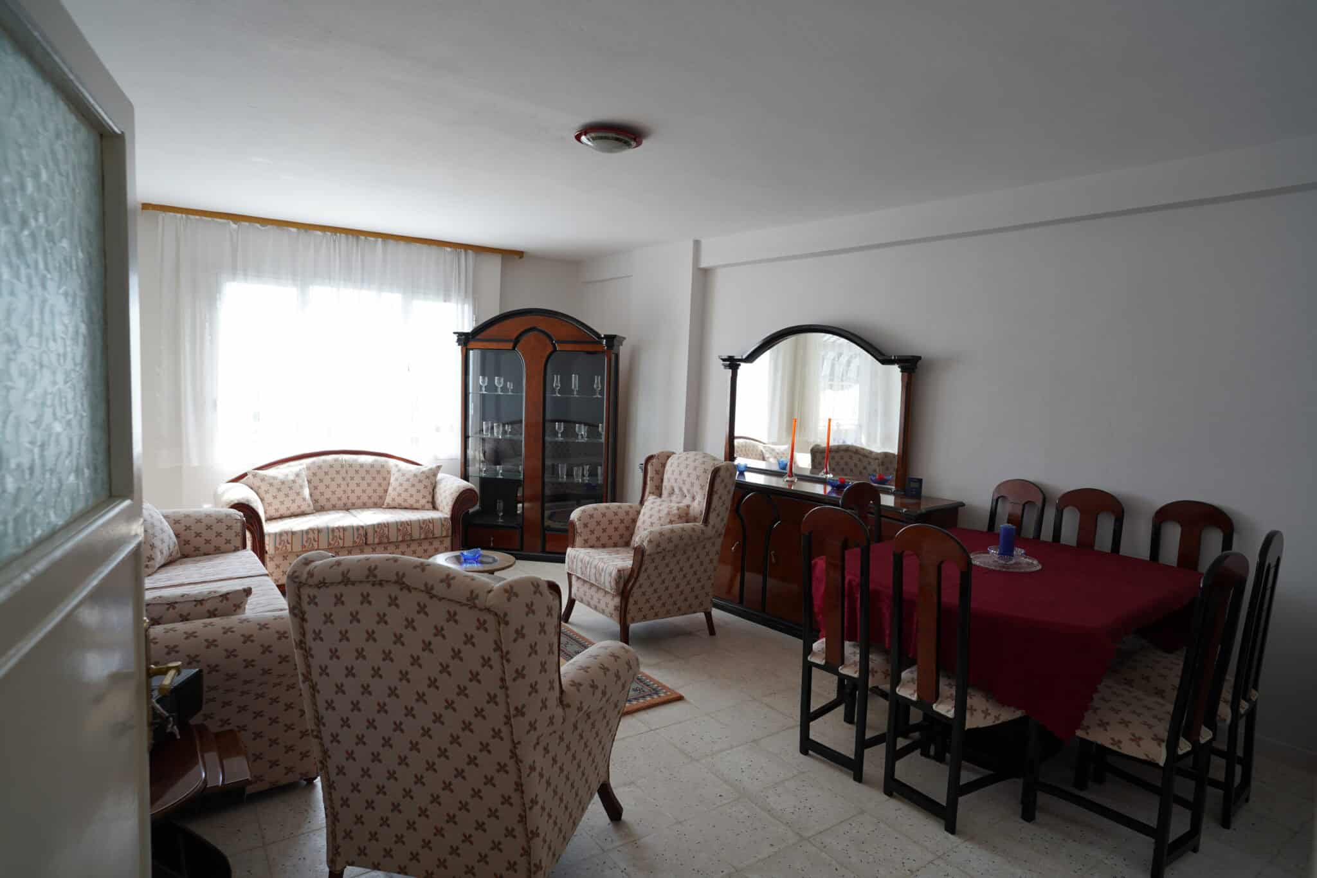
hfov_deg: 84.0
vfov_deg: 61.9
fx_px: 732
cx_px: 658
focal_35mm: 20
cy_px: 439
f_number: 4
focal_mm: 20
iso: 125
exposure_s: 1/60
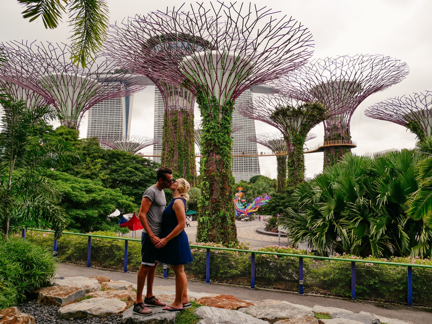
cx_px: 216
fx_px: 300
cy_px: 162
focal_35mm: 24
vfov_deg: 56.9
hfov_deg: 71.6
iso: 200
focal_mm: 12
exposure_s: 1/320
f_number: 6.3
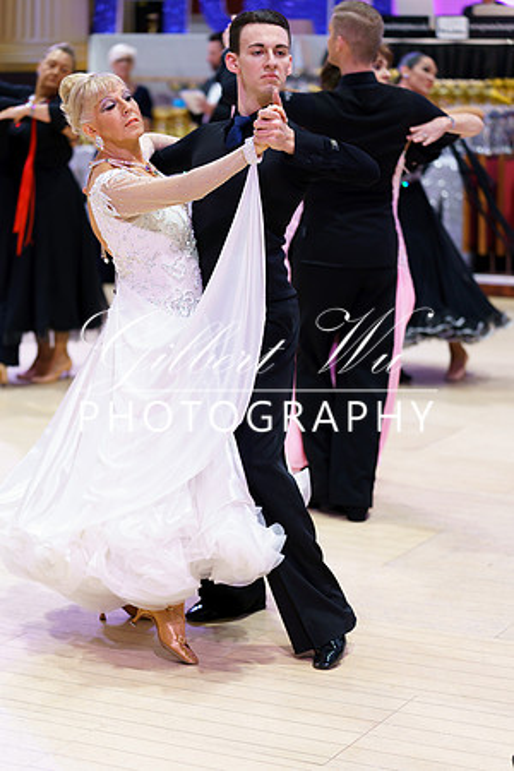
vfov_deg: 22.6
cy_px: 386
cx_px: 257
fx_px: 1927
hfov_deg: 15.2
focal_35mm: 90
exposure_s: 1/160
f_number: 2.8
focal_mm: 90
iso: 1250
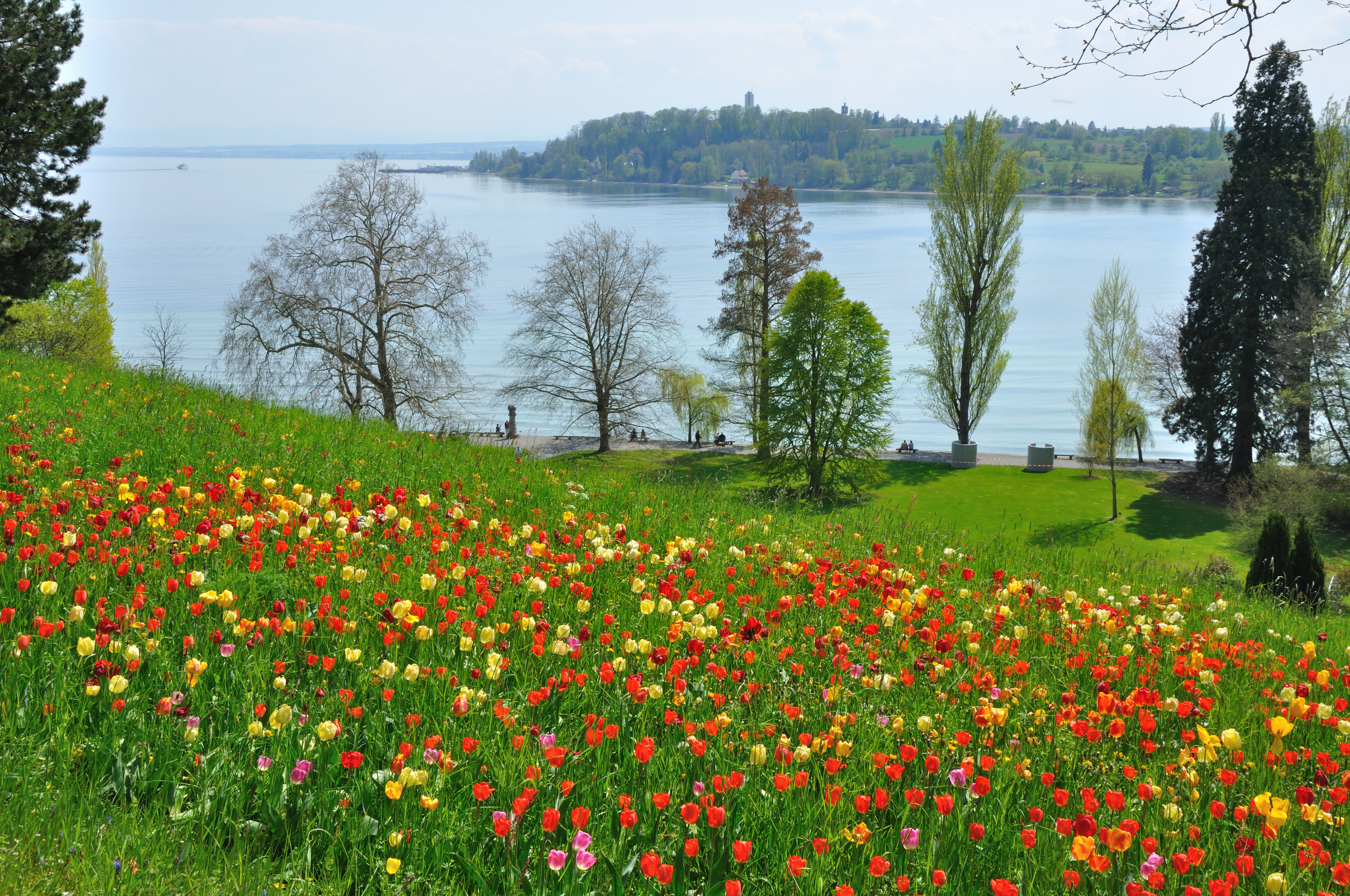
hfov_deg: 49.6
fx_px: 1461
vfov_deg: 34.1
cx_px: 675
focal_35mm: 39
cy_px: 448
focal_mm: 26
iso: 200
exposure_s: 1/160
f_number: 13
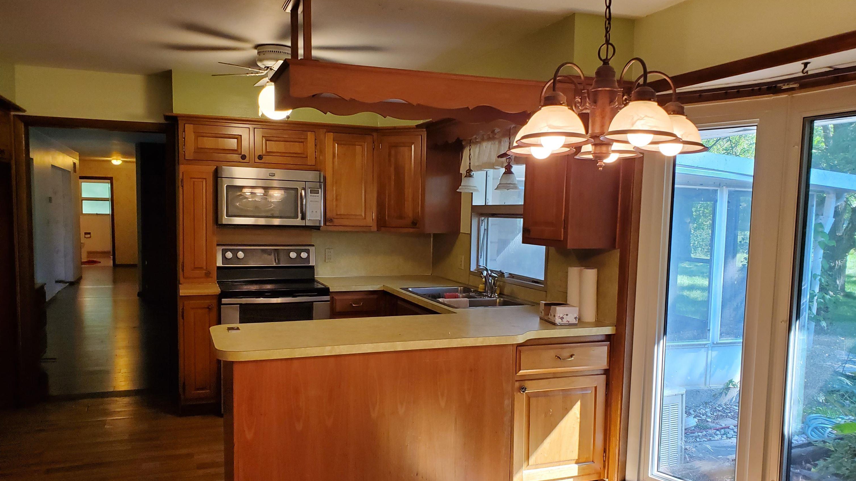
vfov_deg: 40.1
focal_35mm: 29
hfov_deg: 66.1
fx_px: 658
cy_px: 267
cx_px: 437
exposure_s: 1/120
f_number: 2.4
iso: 320
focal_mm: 4.3
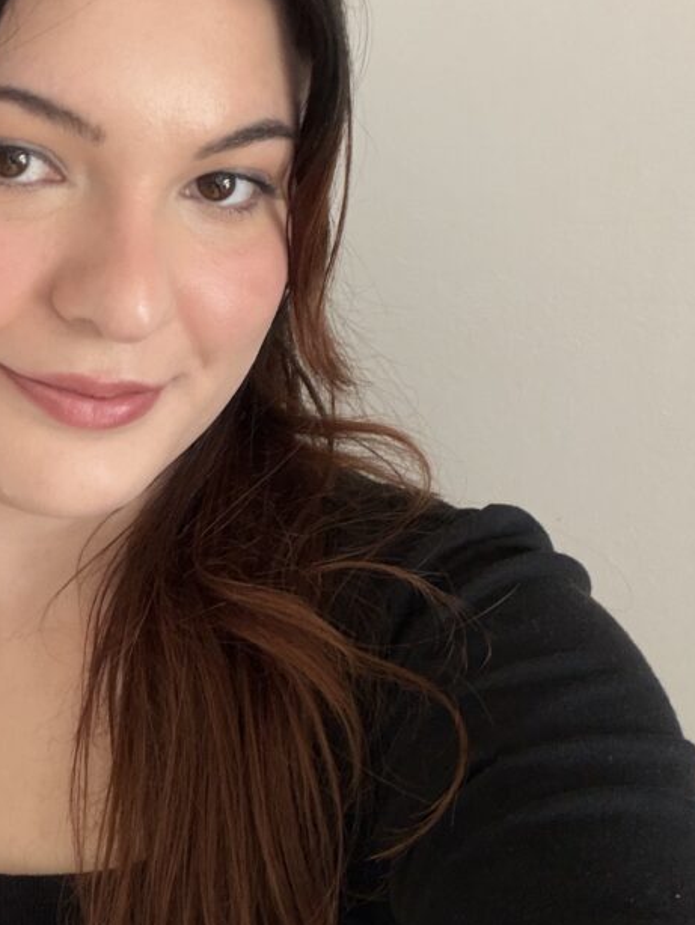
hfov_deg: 28.6
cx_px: 154
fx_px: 1338
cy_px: 402
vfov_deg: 38.1
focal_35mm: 50
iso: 160
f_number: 1.9
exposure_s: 1/60
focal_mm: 2.71
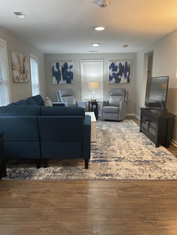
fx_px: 177
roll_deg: +1.8
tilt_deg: -10.3
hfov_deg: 53.1
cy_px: 118
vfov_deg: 67.3
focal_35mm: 26
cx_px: 88
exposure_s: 1/60
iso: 250
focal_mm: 4.2
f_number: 1.6
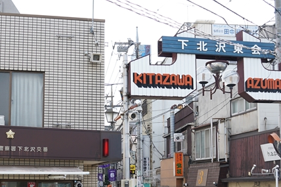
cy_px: 152
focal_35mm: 58
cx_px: 92
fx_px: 453
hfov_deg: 34.2
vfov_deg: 23.0
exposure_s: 1/400
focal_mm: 21
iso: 100
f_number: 4
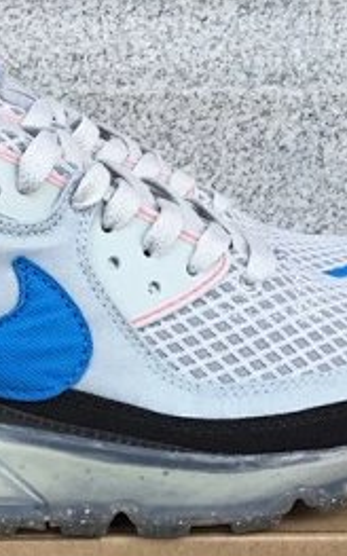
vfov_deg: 25.3
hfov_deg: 16.1
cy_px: 461
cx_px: 25
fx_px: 1212
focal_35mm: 80
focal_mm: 3.3
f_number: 2.4
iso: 25
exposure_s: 1/341
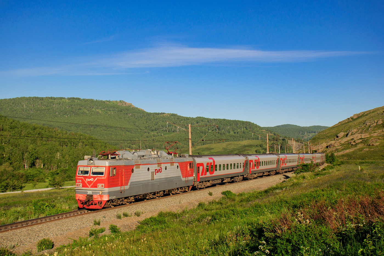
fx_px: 560
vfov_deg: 25.7
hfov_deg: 37.9
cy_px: 128
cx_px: 192
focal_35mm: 52
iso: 200
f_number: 7.1
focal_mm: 35
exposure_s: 1/800
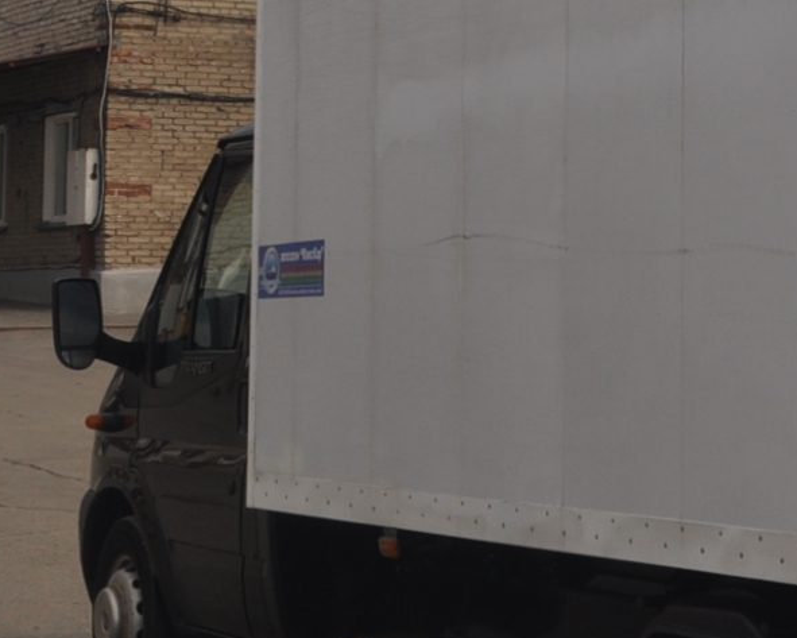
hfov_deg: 17.6
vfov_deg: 15.0
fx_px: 2406
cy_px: 119
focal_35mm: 102
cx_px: 1044
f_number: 9
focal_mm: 20
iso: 200
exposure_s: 1/320
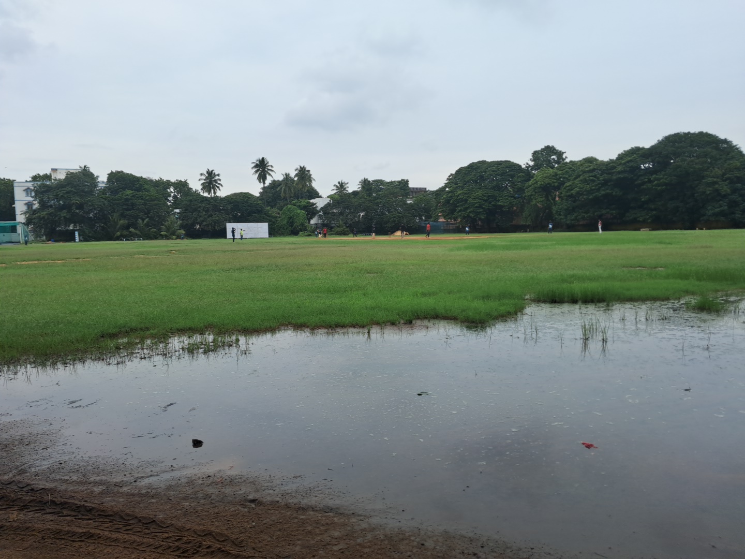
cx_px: 372
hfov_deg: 65.3
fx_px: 581
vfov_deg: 51.4
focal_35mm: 27
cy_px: 280
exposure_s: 1/399
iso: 50
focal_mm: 4
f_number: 1.8
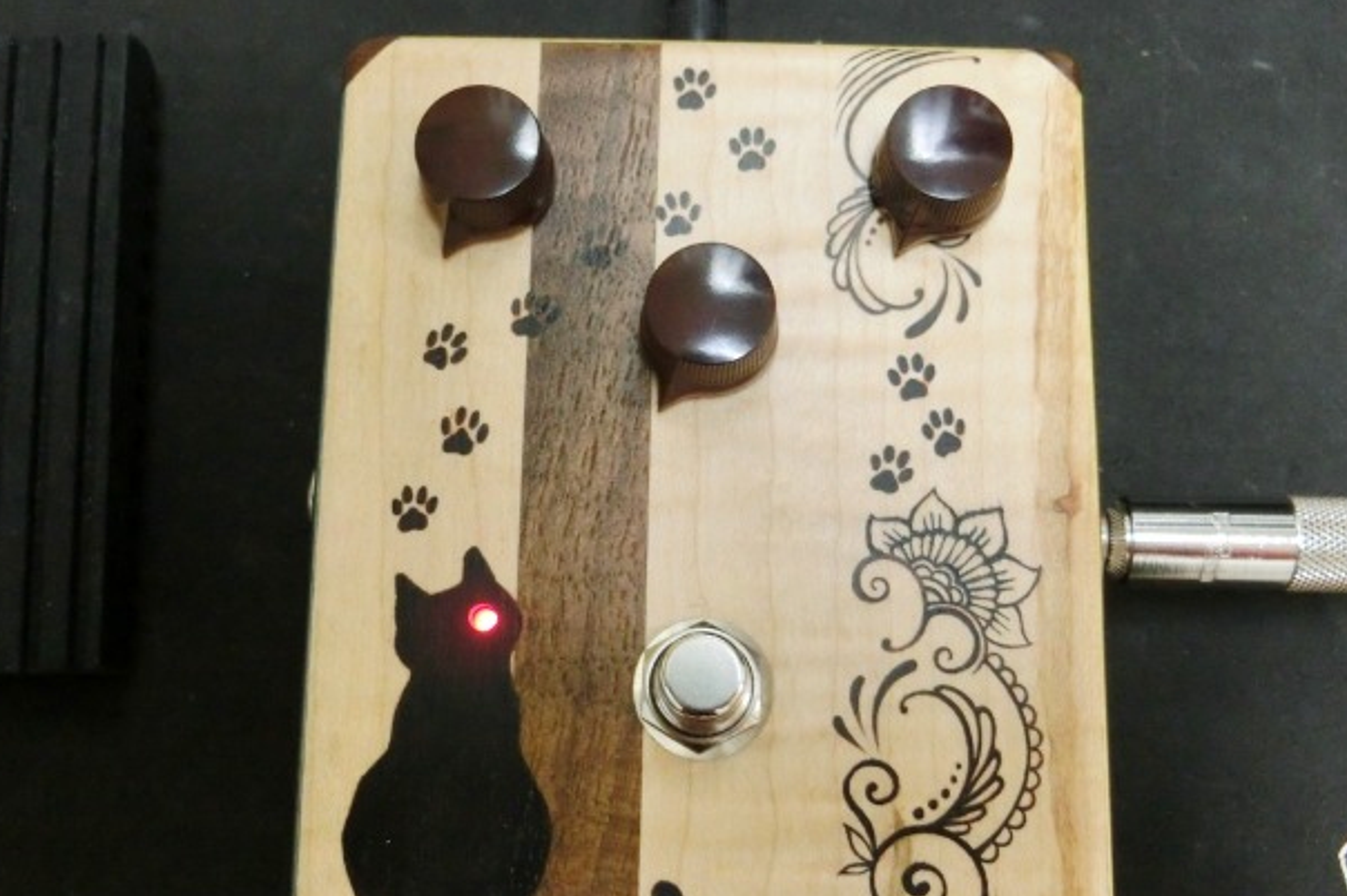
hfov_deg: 45.5
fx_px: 1608
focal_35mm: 43
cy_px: 526
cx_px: 680
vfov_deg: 31.1
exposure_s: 1/40
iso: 640
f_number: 4.1
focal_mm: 6.9
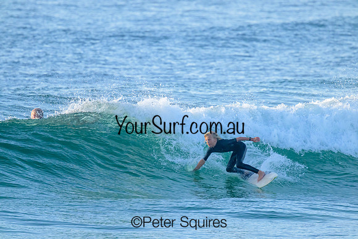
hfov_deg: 2.6
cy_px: 120
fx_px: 7957
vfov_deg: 1.7
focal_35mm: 800
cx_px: 179
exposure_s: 1/2000
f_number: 11
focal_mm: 800
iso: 3200
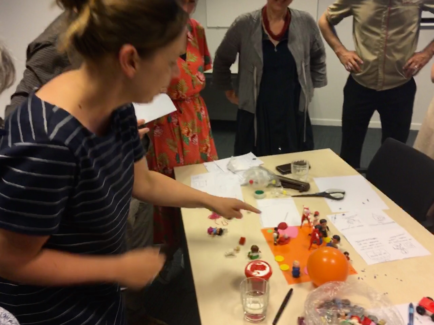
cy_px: 162
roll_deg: +4.8
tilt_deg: -24.0
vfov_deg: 48.2
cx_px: 217
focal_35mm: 29
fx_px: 364
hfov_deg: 61.7
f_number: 2.2
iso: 50
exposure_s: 1/33
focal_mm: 4.15
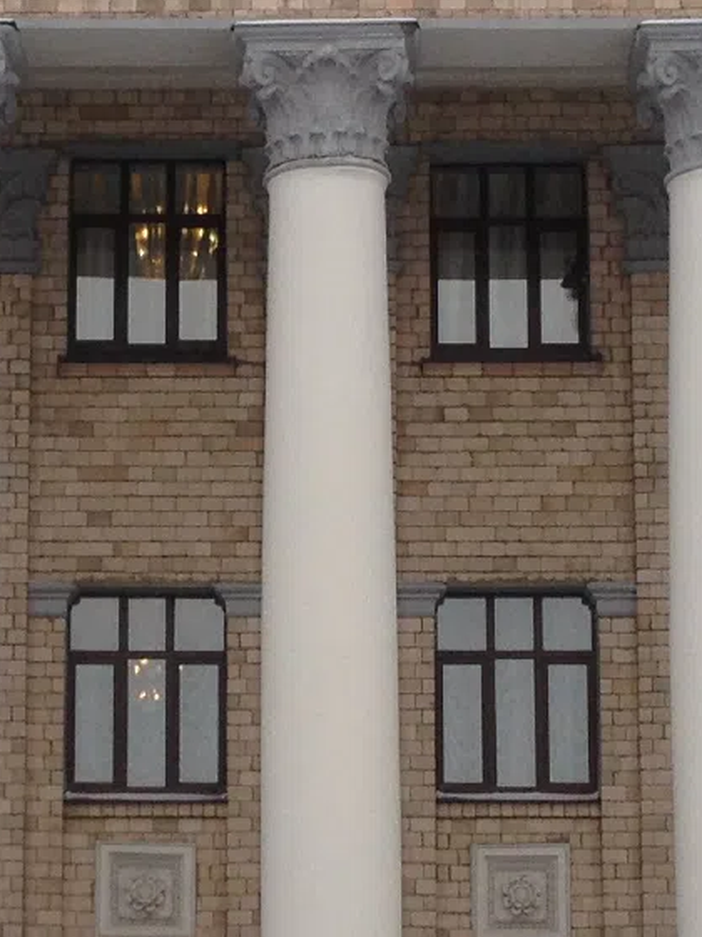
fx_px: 4056
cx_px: 162
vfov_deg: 13.2
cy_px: 542
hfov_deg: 9.9
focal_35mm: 150
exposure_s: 1/267
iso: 50
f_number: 2.4
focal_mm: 4.28
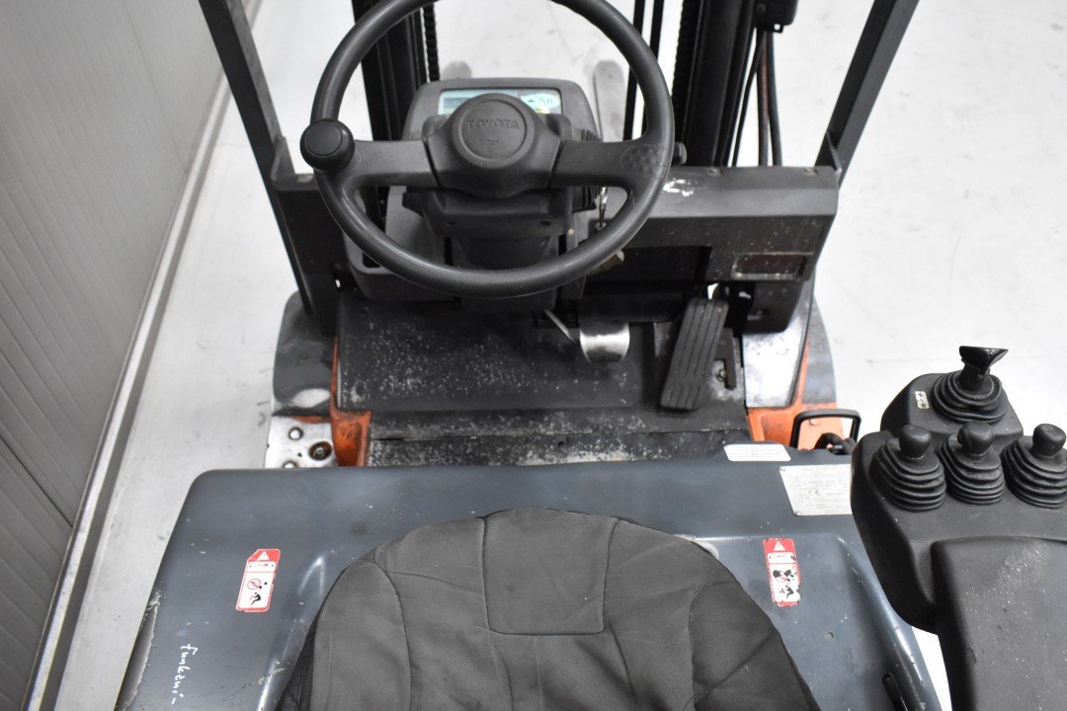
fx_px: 889
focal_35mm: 30
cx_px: 563
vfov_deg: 43.5
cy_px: 318
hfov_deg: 61.9
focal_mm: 18
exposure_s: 1/30
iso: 1600
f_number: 4.5
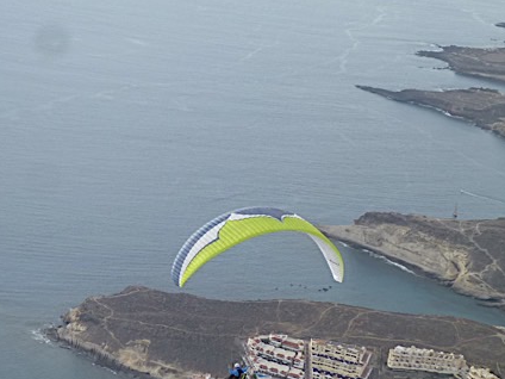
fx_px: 1430
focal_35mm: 98
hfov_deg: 20.0
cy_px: 259
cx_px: 168
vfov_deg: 15.1
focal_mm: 9.2
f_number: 4.1
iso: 100
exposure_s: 1/400
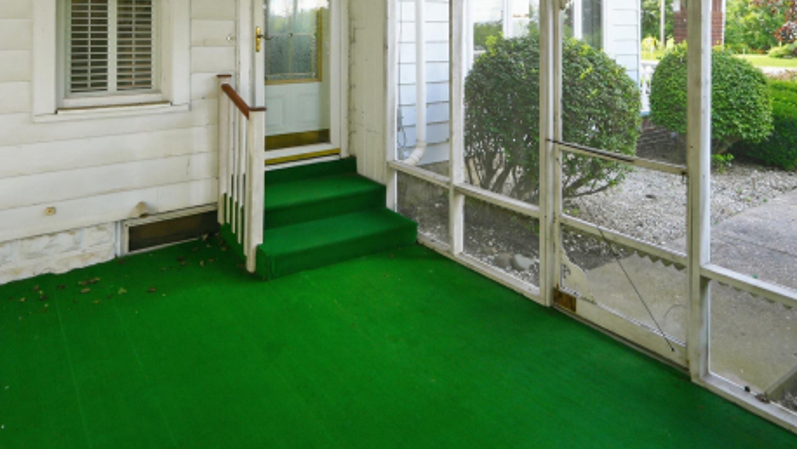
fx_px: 507
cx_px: 347
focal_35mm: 24
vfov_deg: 42.8
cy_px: 28
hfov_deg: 75.9
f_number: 4
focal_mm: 14
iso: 320
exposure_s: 1/160
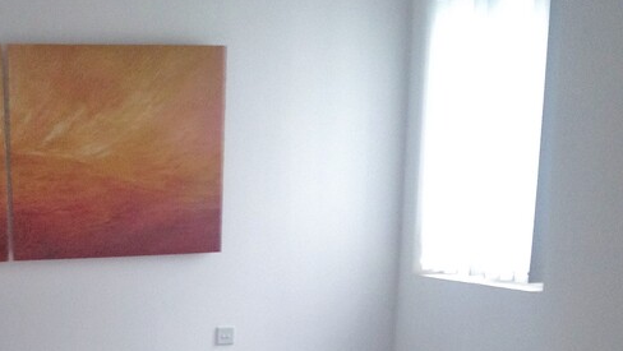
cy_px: 477
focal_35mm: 80
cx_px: 61
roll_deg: +1.4
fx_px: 1322
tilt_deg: -15.7
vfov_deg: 14.4
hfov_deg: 25.7
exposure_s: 1/20
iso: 160
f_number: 2.4
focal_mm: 4.28
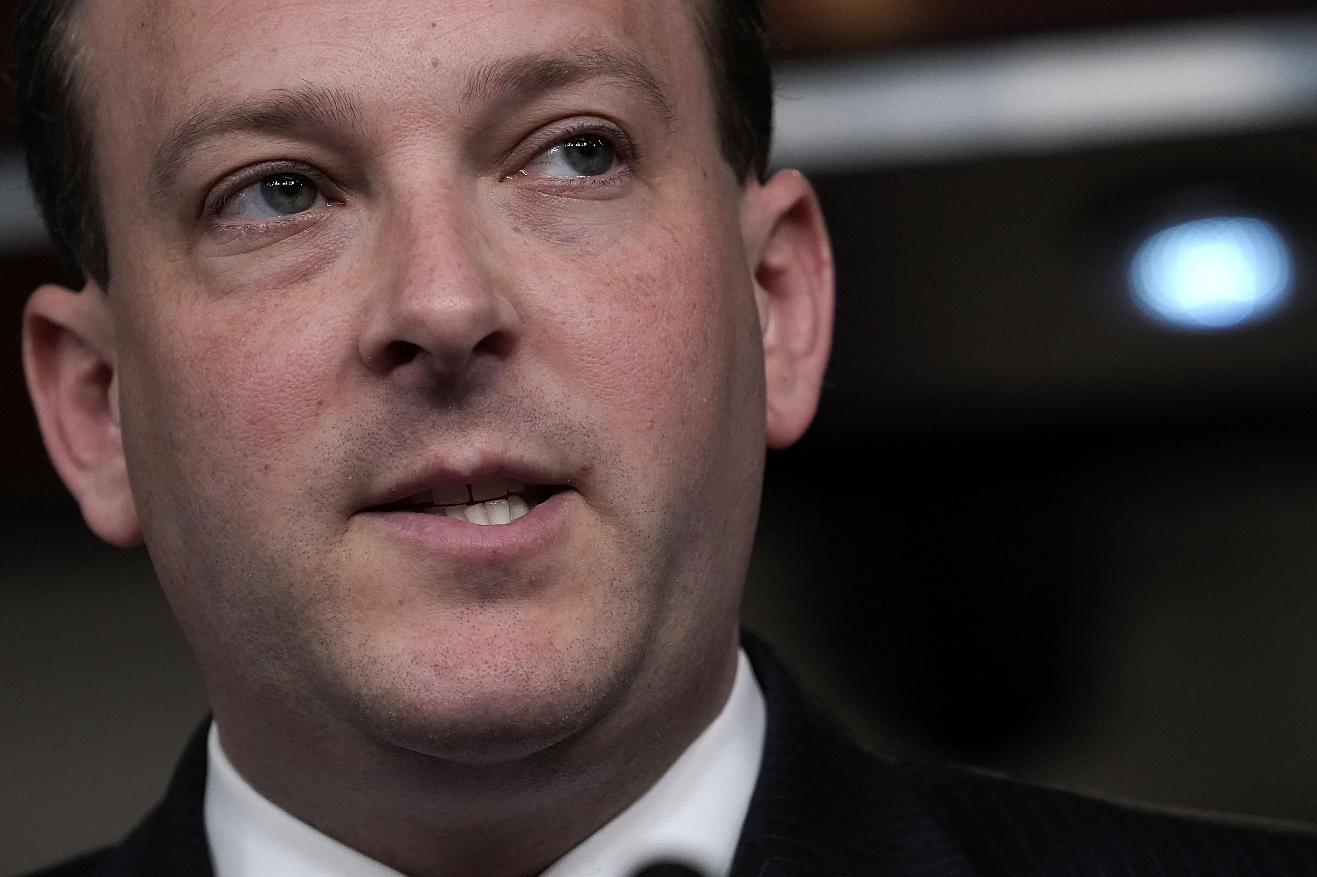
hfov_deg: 6.7
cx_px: 655
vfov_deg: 4.5
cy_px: 425
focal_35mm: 306
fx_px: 11192
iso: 6400
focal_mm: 288
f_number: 7.1
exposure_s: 1/640
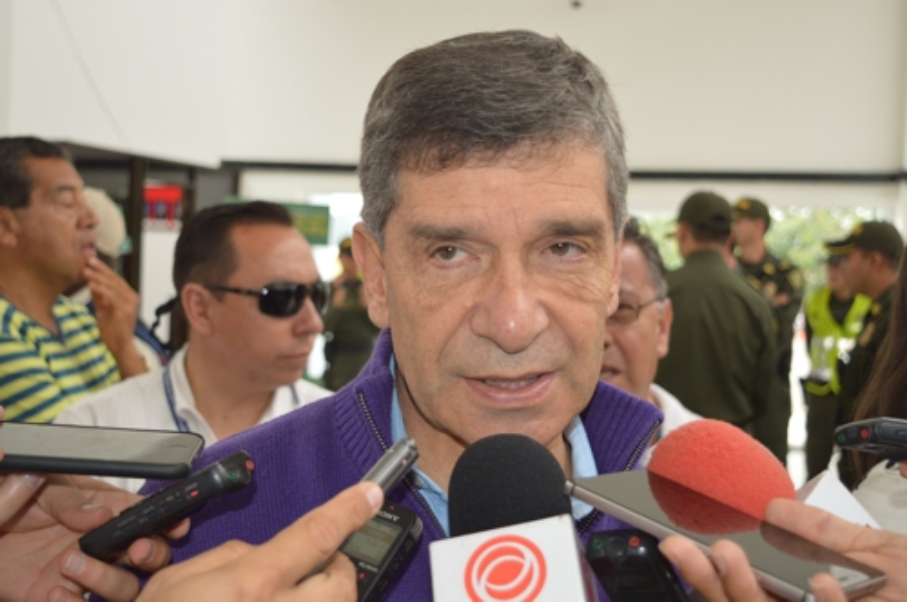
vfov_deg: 26.4
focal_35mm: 51
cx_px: 454
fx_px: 1283
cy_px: 301
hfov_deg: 38.9
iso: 400
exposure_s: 1/80
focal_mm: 34
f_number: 4.5
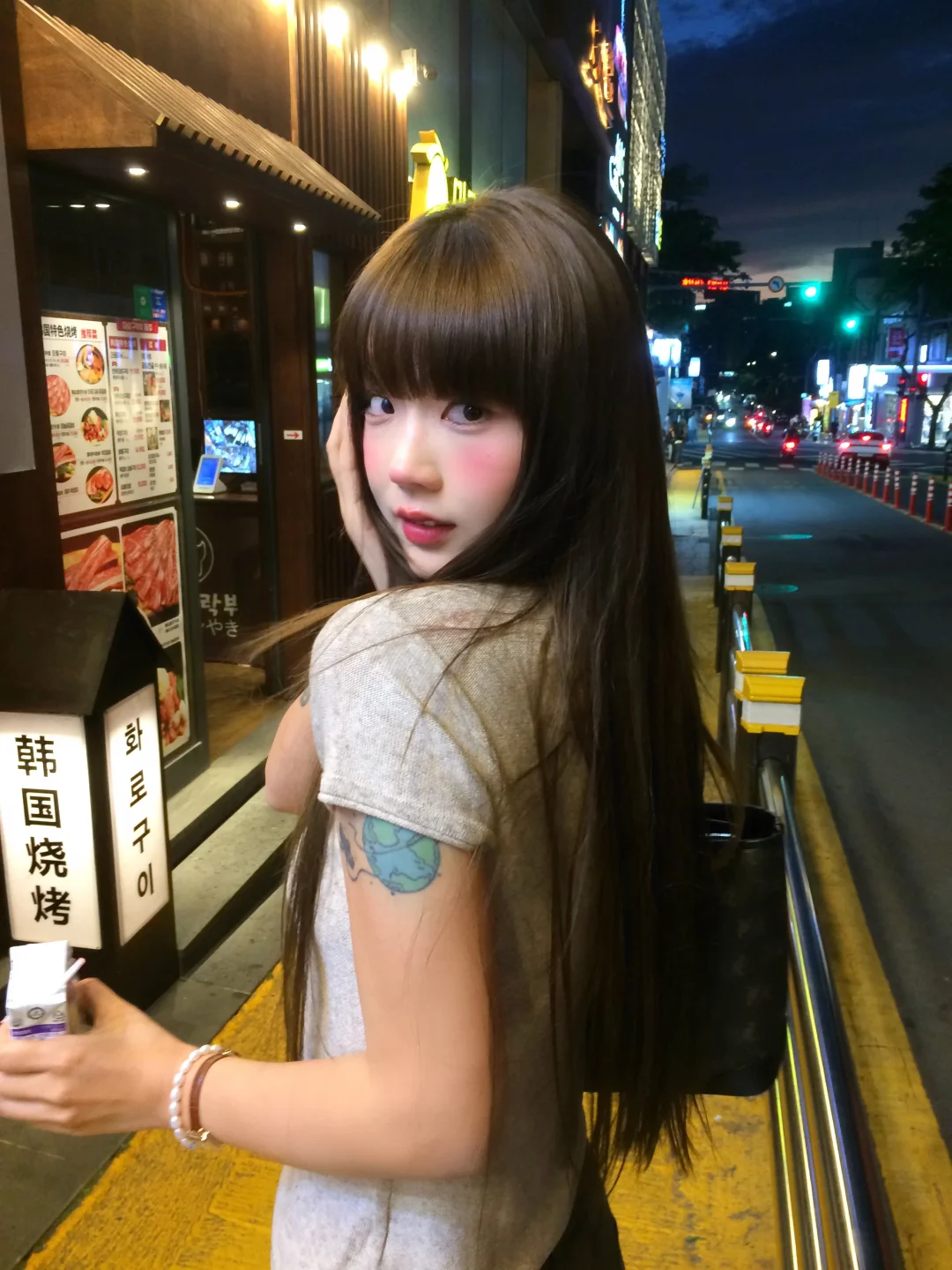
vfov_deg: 61.7
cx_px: 476
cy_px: 635
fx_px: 1063
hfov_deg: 48.2
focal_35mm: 29
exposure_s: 1/30
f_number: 2.2
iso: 160
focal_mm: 4.15
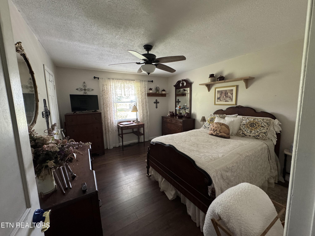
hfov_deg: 102.1
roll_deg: +1.2
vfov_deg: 85.7
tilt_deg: -7.5
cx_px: 158
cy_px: 118
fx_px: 127
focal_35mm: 14
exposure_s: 1/60
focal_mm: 2.22
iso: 320
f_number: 2.2
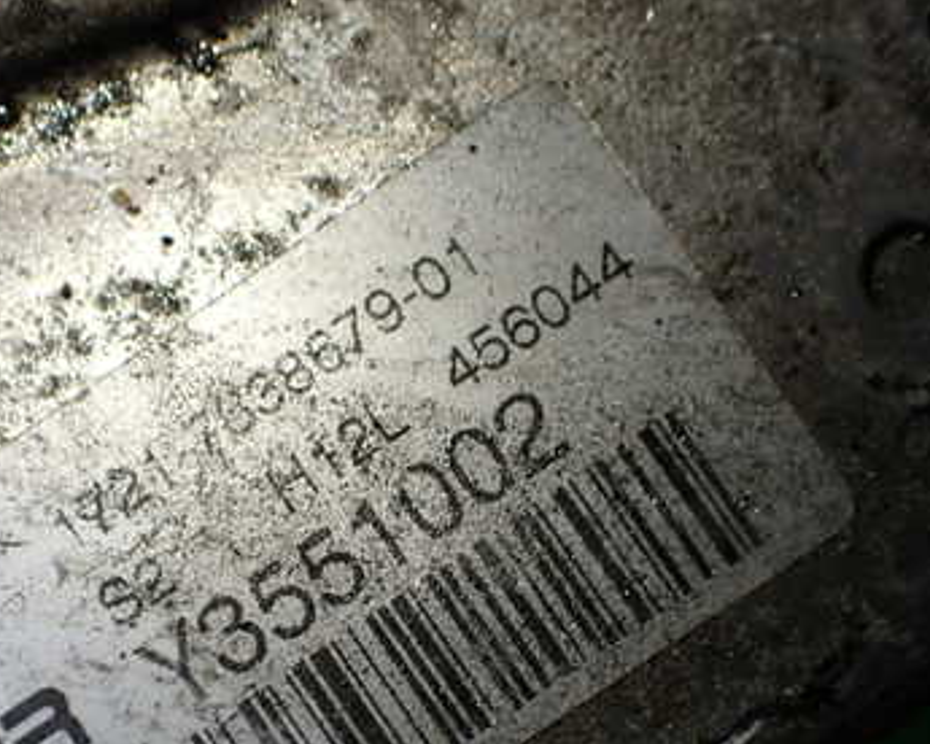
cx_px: 291
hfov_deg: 36.2
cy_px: 558
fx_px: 1404
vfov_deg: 29.2
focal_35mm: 51
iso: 100
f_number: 2.3
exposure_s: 1/200
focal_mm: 5.4
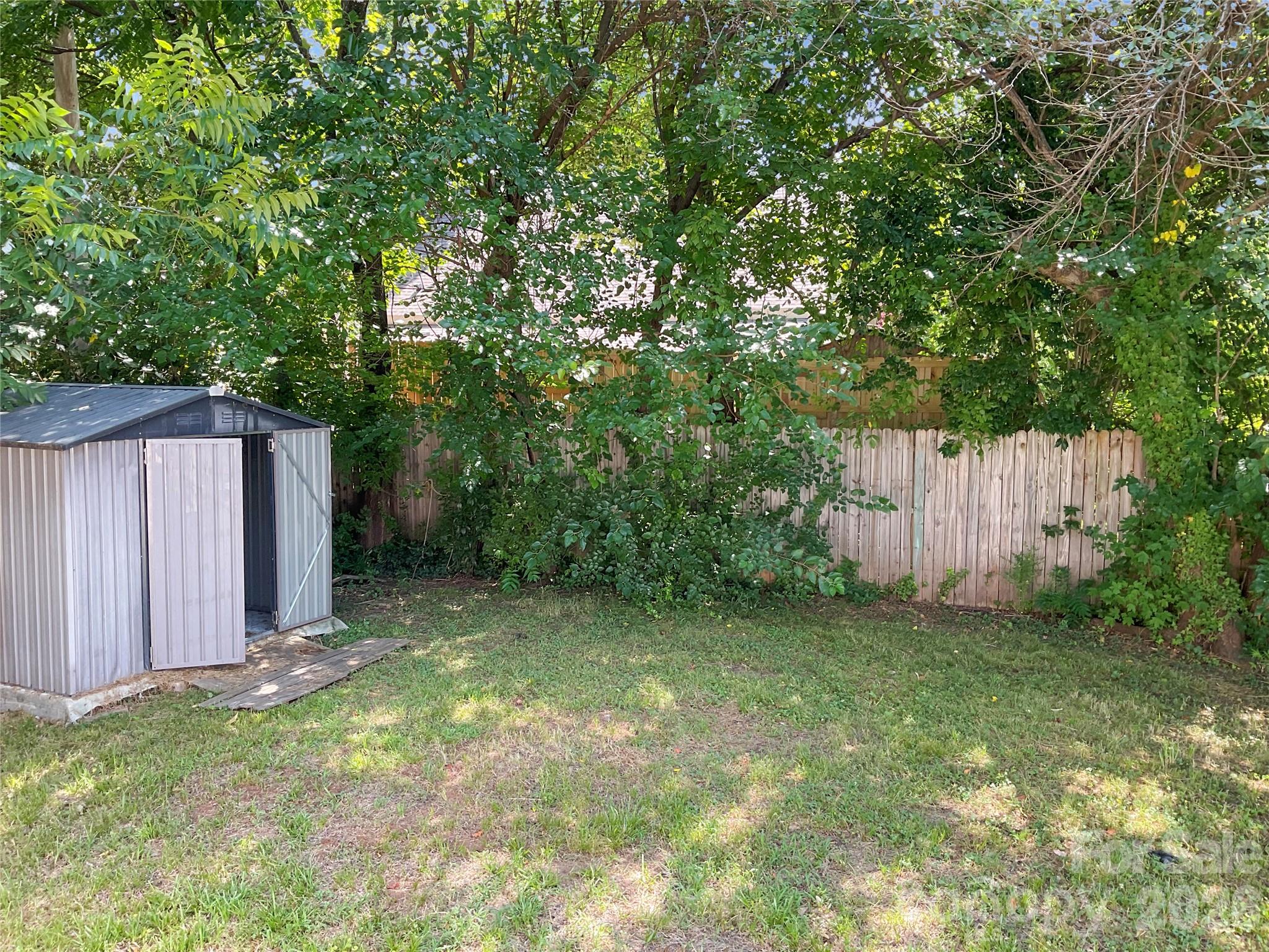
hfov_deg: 61.7
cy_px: 476
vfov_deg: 48.2
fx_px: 1063
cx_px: 634
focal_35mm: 29
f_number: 1.8
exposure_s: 1/120
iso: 32
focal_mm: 3
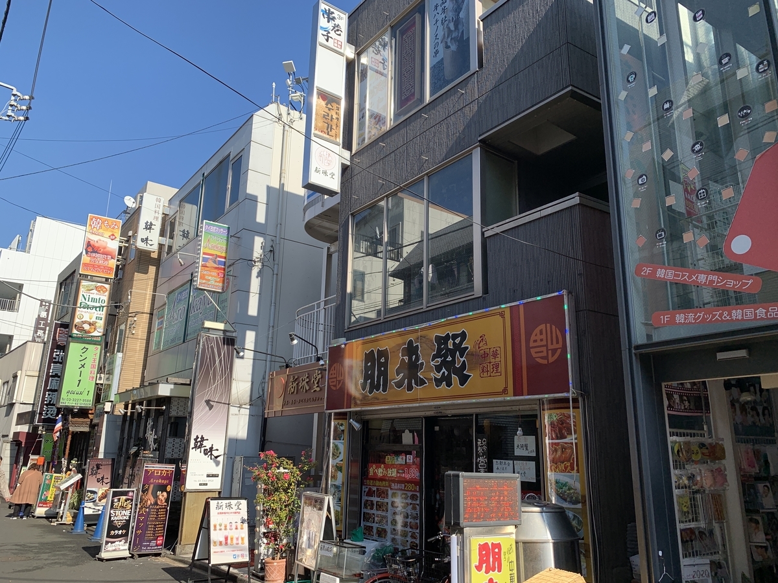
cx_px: 389
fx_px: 584
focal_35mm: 26
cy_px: 292
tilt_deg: +12.6
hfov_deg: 67.3
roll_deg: -1.1
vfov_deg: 53.1
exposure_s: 1/1427
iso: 25
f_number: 1.8
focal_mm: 4.25
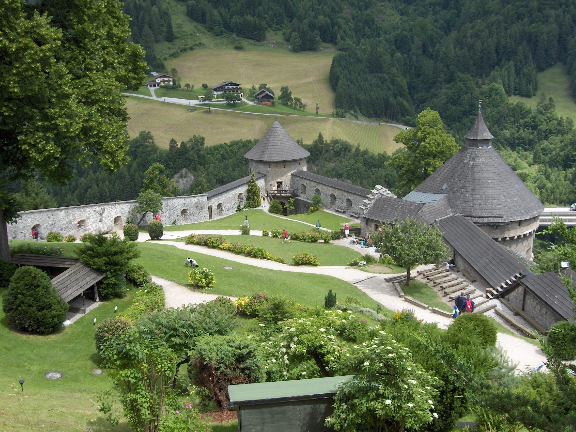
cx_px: 288
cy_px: 216
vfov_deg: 36.8
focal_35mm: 39
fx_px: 649
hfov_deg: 47.9
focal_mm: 8
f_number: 4.8
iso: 100
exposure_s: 1/303
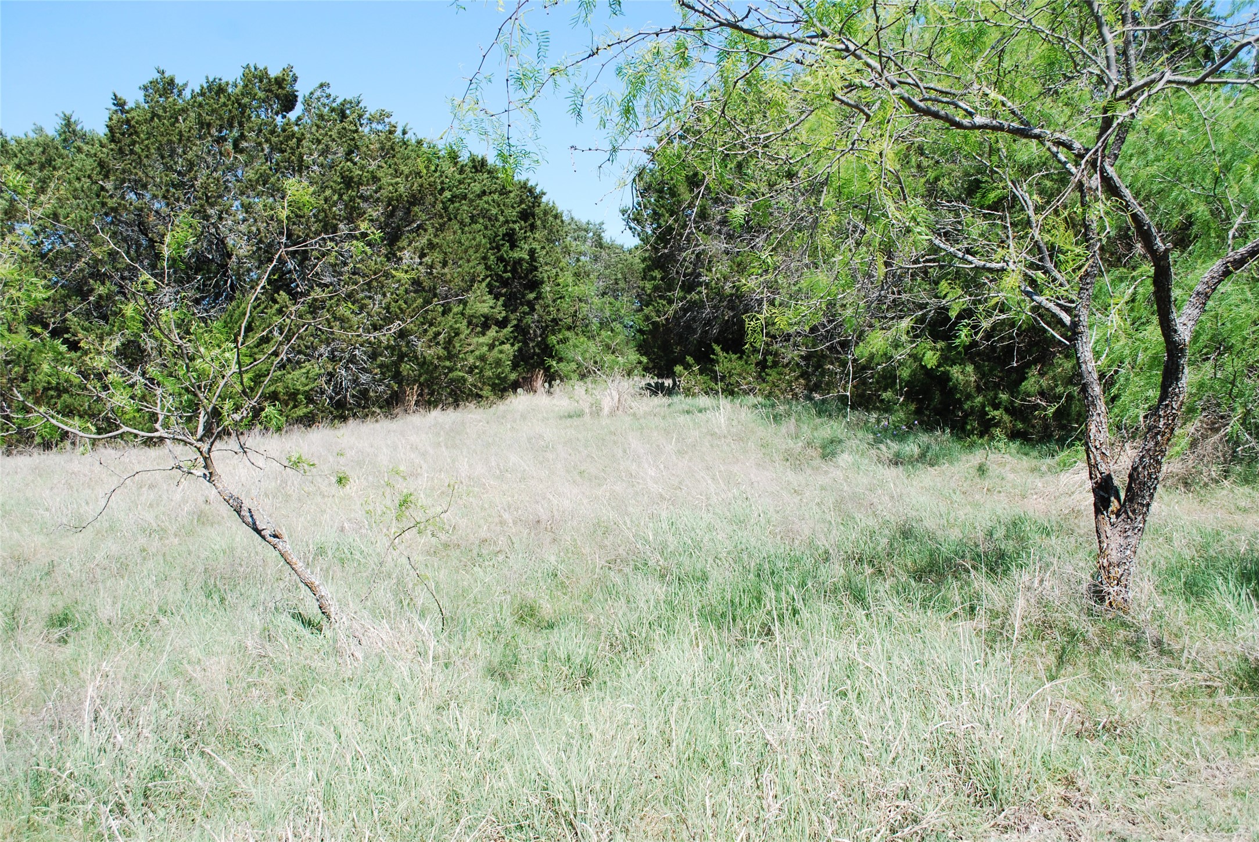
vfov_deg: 40.1
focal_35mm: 33
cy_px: 421
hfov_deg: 57.2
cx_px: 630
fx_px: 1155
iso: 100
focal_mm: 22
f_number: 7.1
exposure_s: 1/200
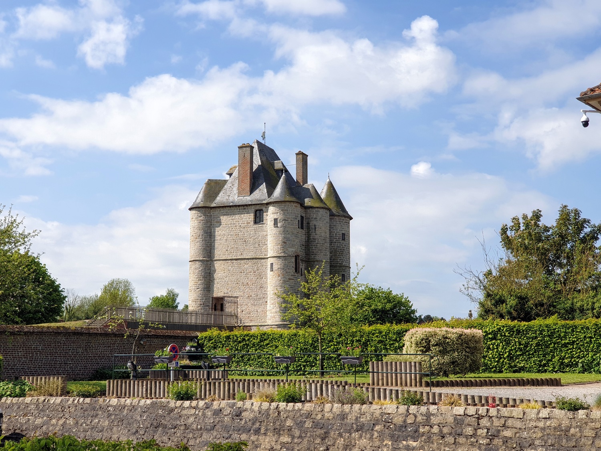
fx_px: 903
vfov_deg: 28.0
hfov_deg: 36.8
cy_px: 226
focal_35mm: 52
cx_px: 300
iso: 100
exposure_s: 1/871
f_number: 2.4
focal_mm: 6
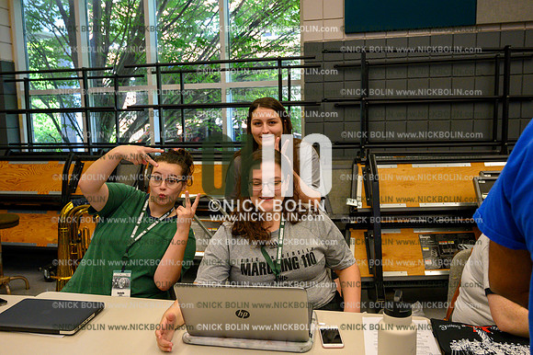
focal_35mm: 32
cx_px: 266
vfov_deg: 41.1
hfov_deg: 58.7
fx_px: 473
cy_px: 178
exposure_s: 1/250
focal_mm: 32
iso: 6400
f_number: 5.6
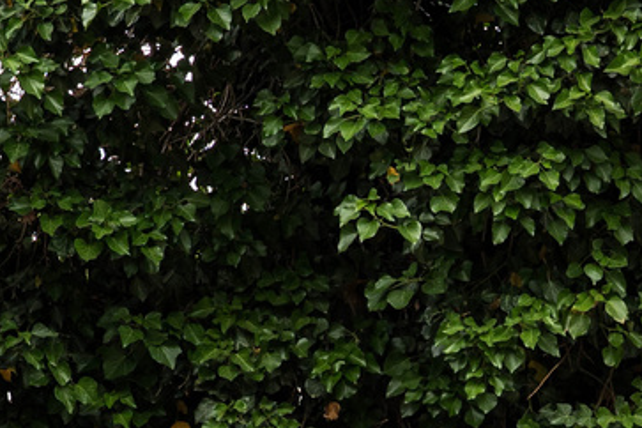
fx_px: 3327
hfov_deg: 11.0
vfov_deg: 7.4
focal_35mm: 187
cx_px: 462
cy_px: 305
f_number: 6.3
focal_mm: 33.1
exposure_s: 1/160
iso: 100
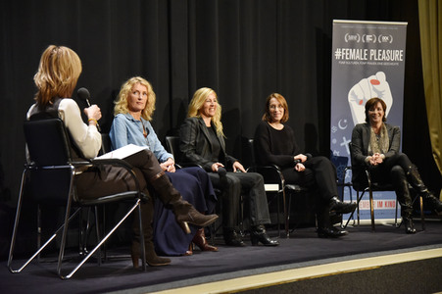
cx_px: 221
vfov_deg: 18.2
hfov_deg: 27.0
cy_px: 147
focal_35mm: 75
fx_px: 920
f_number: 4.5
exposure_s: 1/100
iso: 6400
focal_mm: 75
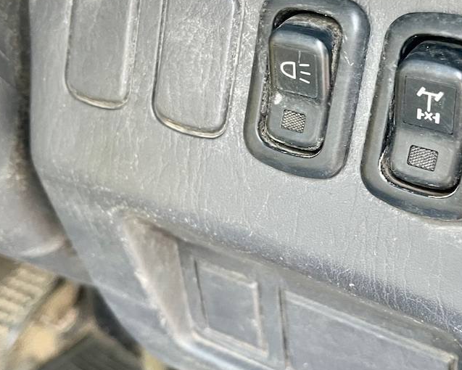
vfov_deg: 30.7
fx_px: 670
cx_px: 308
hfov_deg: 37.6
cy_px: 141
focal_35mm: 49
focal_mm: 5.1
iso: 320
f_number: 1.6
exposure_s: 1/60
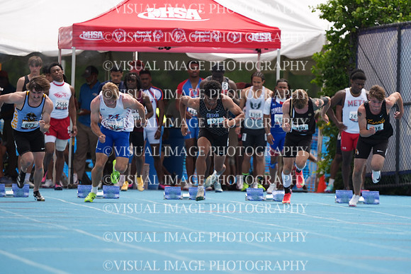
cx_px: 206
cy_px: 137
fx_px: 6851
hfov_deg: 3.4
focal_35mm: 600
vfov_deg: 2.3
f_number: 6.3
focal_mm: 600
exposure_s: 1/1600
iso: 500
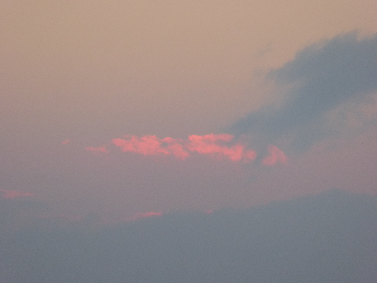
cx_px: 188
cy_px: 142
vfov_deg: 1.9
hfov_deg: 2.5
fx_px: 8713
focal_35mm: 800
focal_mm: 129
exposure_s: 1/100
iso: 400
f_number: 6.4
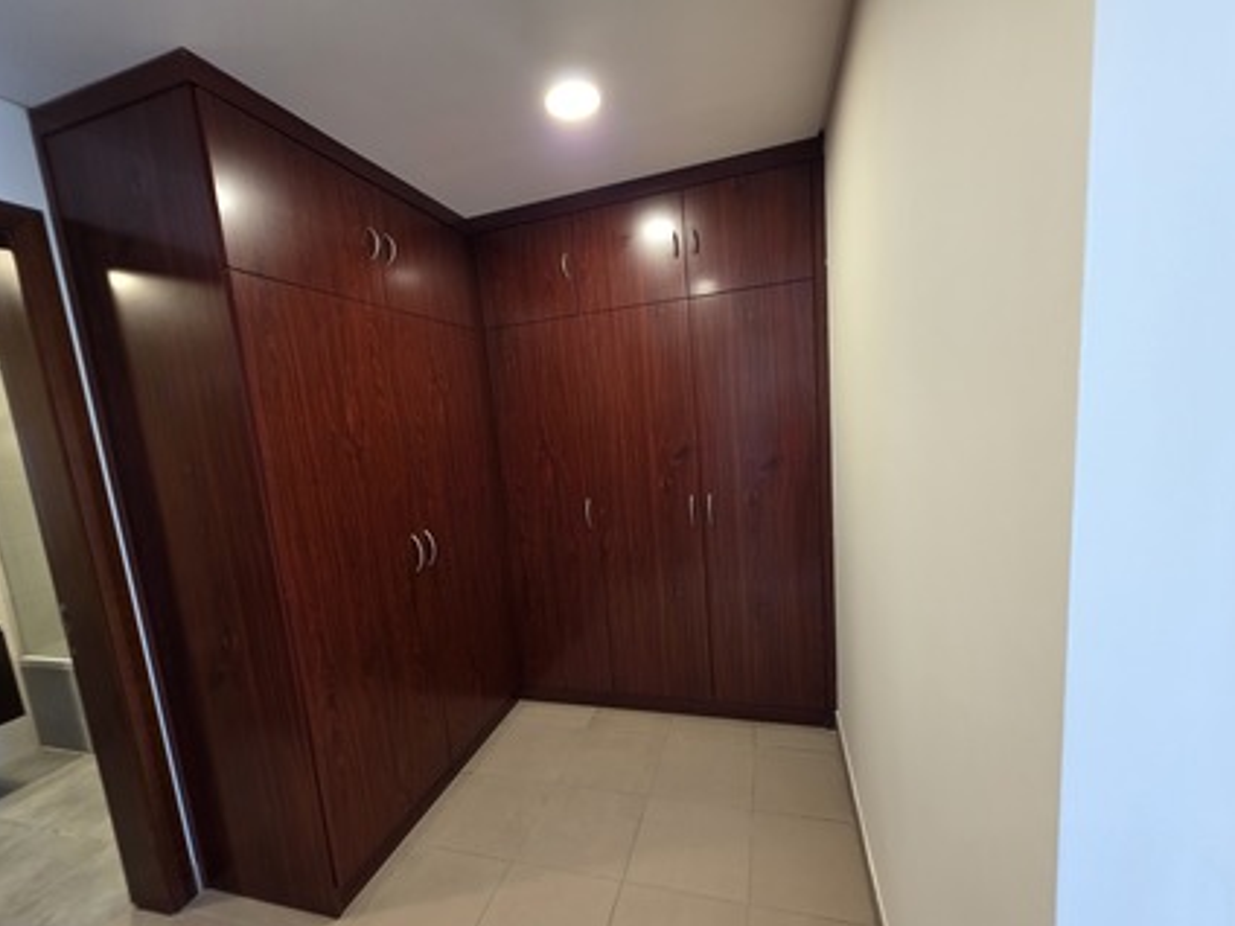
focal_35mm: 14
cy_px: 496
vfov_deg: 85.5
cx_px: 604
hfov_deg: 102.0
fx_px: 499
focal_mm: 2.2
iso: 160
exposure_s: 1/50
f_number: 1.9
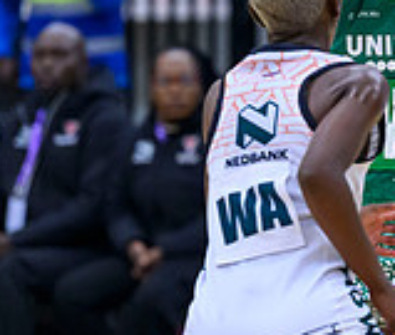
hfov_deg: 2.2
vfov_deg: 1.9
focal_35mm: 846
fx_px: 10131
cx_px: 412
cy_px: 174
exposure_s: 1/1000
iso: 4000
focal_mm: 200
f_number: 3.2
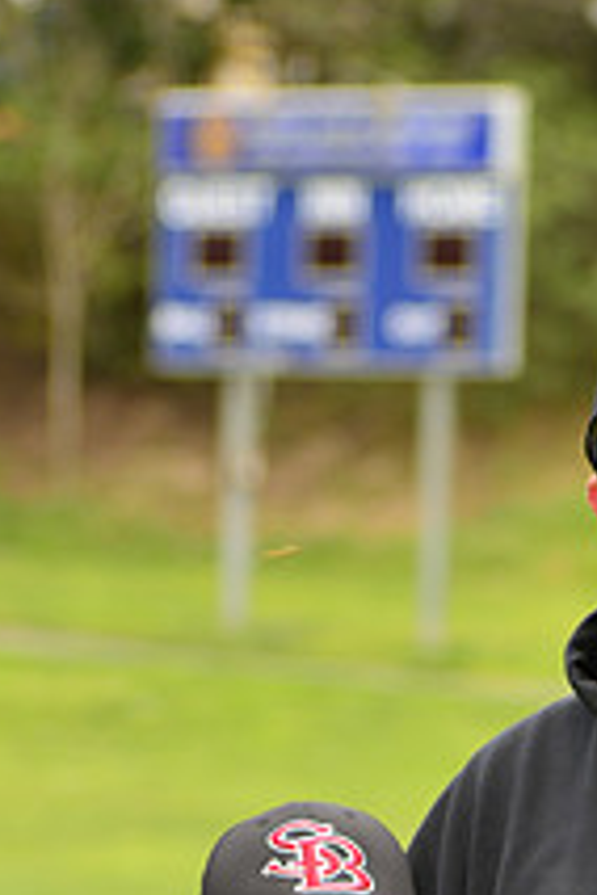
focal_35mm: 316
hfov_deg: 4.3
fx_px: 7860
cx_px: 578
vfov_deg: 6.5
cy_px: 996
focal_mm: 116
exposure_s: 1/250
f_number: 5
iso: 100
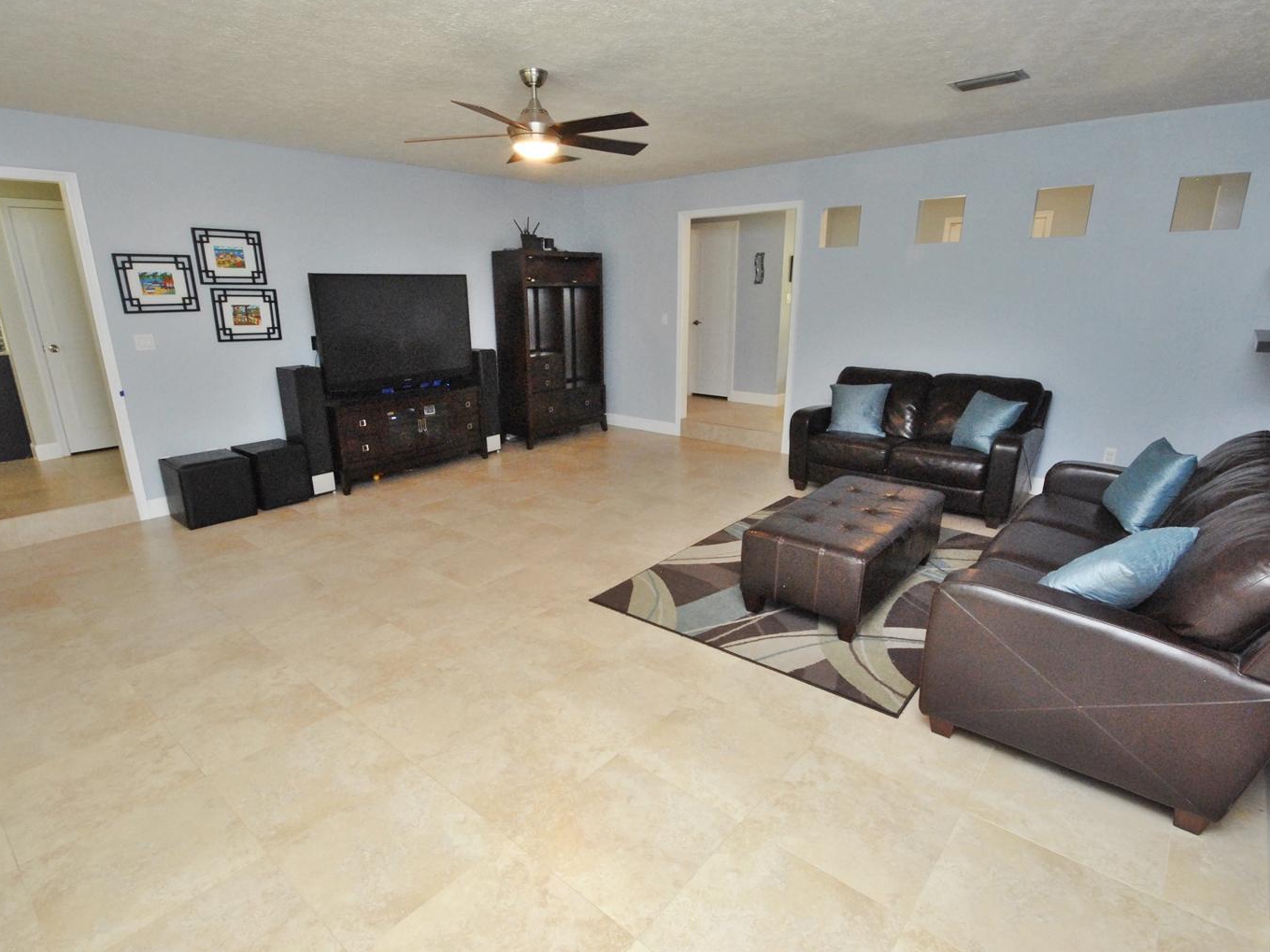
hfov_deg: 91.0
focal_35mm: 17
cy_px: 490
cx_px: 615
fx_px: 624
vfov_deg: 74.7
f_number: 11
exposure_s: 1/10
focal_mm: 10
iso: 800
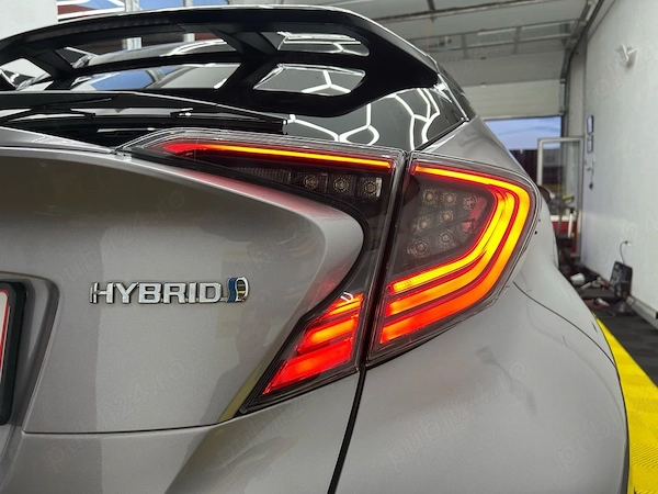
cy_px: 247
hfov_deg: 67.3
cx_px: 329
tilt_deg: -5.7
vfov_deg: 53.1
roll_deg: +1.0
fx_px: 494
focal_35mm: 26
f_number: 1.5
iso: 50
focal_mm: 5.7
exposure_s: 1/100
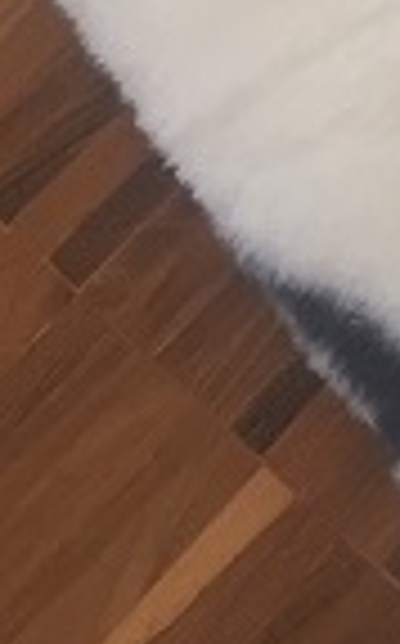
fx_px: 3009
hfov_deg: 6.9
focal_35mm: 172
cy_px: -558
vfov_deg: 11.2
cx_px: 1142
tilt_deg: -58.4
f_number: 2.2
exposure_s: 1/33
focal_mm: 4.15
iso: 32
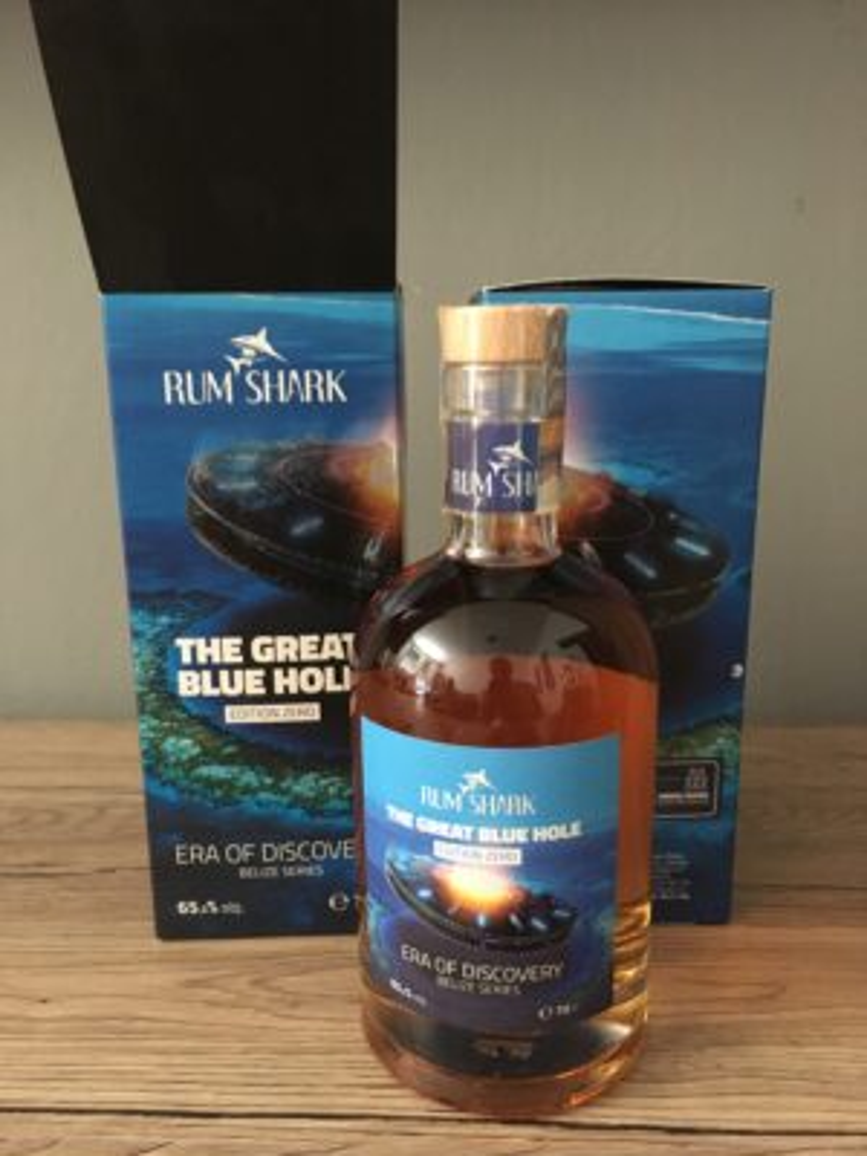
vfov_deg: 61.7
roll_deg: -1.2
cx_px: 434
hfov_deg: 48.2
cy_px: 578
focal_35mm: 29
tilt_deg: -15.5
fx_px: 968
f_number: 2.2
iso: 500
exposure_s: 1/17
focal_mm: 4.15
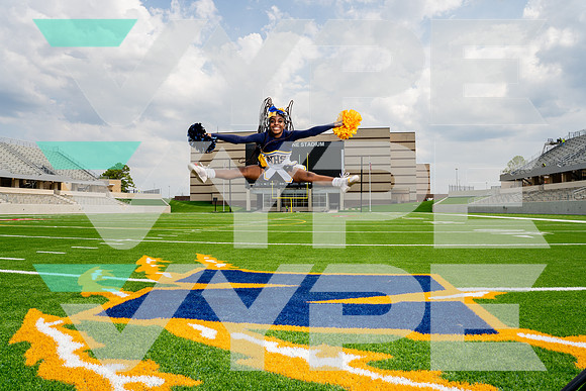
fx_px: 368
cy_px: 196
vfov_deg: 56.0
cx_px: 293
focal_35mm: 23
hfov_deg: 77.1
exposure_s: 1/250
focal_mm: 22
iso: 100
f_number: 8
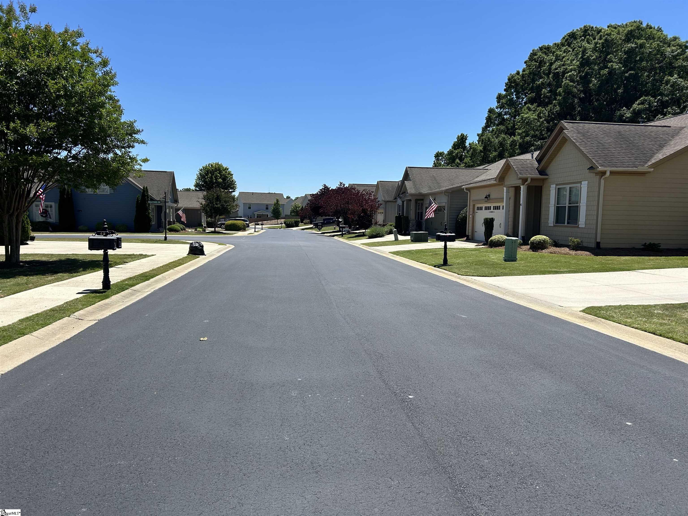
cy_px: 258
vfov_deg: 53.1
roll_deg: -1.7
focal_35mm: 26
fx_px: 517
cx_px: 344
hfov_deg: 67.3
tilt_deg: -6.4
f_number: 1.5
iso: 50
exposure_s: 1/4274
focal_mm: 5.7
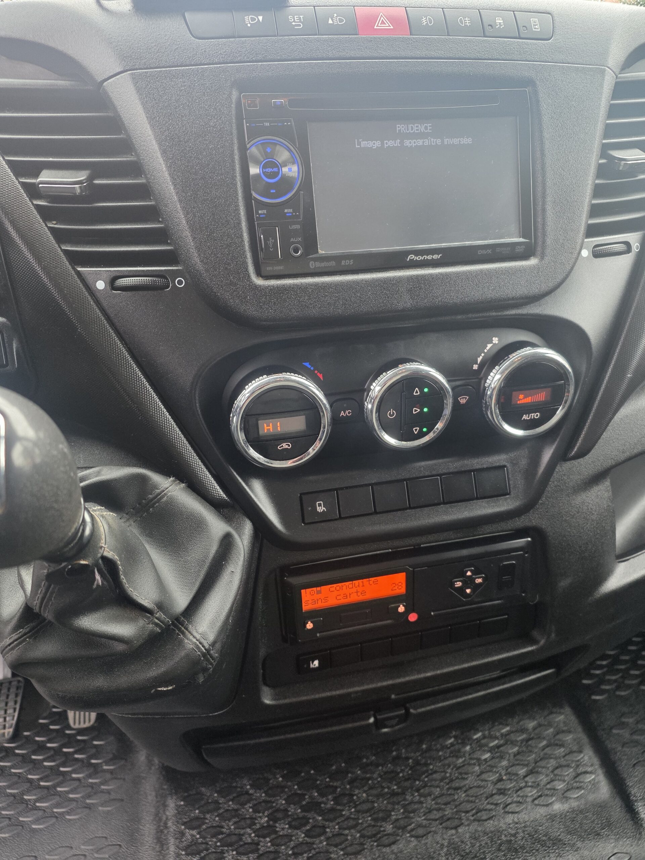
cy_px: 430
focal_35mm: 23
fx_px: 571
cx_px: 322
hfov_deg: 58.9
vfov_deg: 73.9
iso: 250
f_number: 1.7
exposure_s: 1/100
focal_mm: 6.25
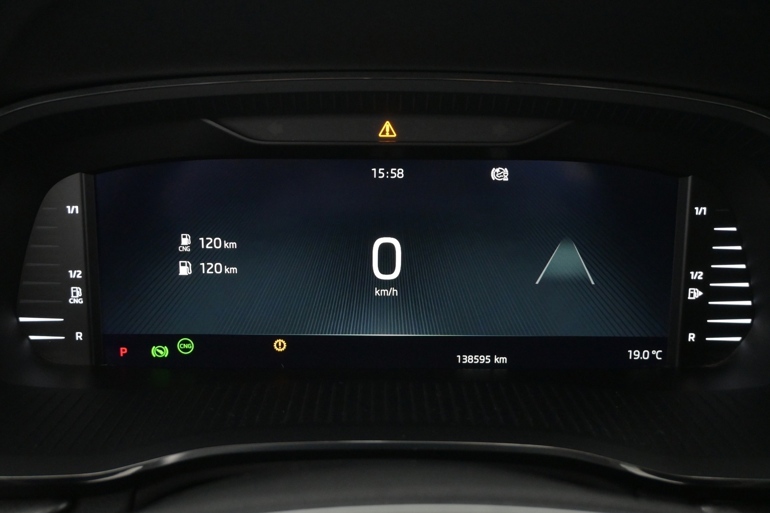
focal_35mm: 40
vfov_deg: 33.6
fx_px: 850
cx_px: 385
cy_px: 256
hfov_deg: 48.7
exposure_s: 1/40
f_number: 4.5
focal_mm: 26.5
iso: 4500
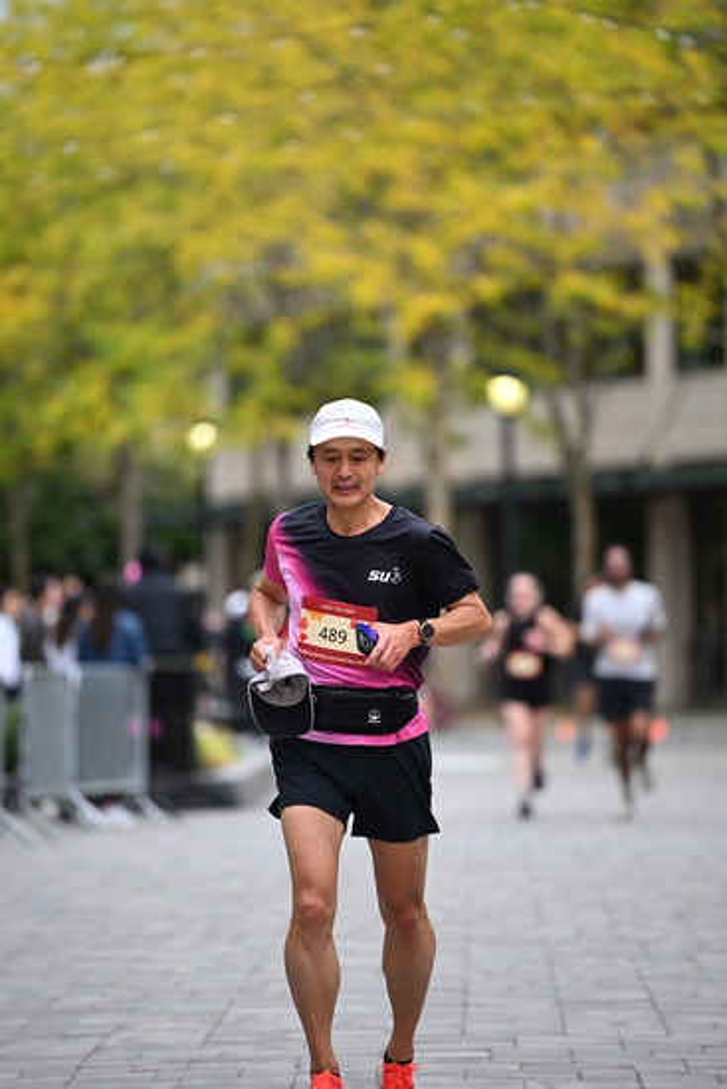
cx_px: 364
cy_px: 544
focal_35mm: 200
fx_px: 6054
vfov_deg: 10.3
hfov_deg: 6.9
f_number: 2.8
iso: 640
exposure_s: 1/2000
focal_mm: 200
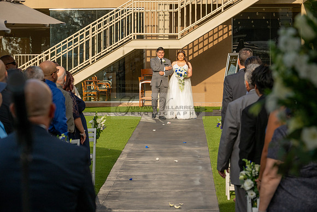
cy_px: 106
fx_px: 1101
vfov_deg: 11.0
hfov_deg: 16.4
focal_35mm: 125
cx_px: 158
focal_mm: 125
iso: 400
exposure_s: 1/1250
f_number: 6.3
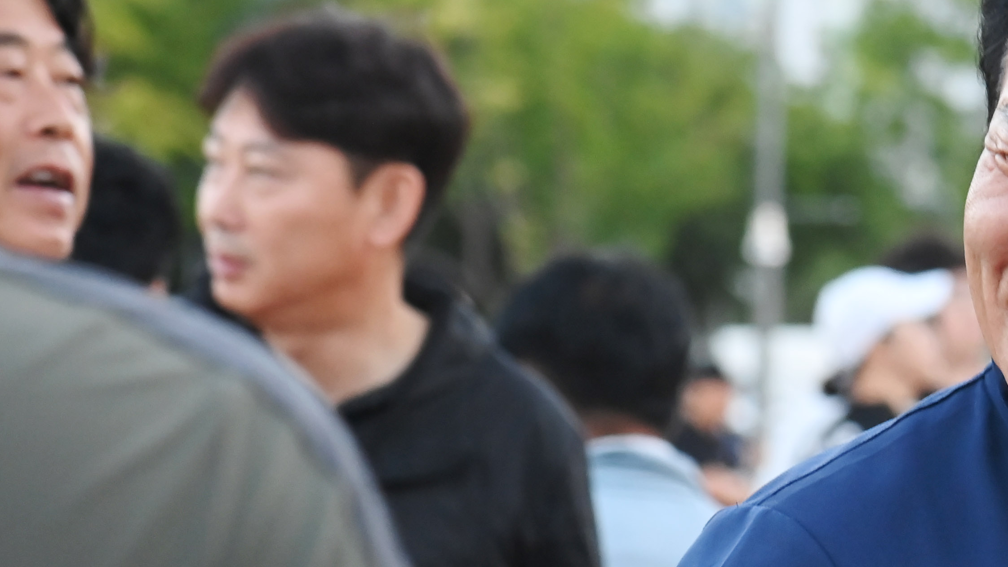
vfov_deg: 3.9
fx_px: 8340
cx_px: 1028
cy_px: 553
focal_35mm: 312
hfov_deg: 6.9
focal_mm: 120
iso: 3200
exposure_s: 1/250
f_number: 6.3
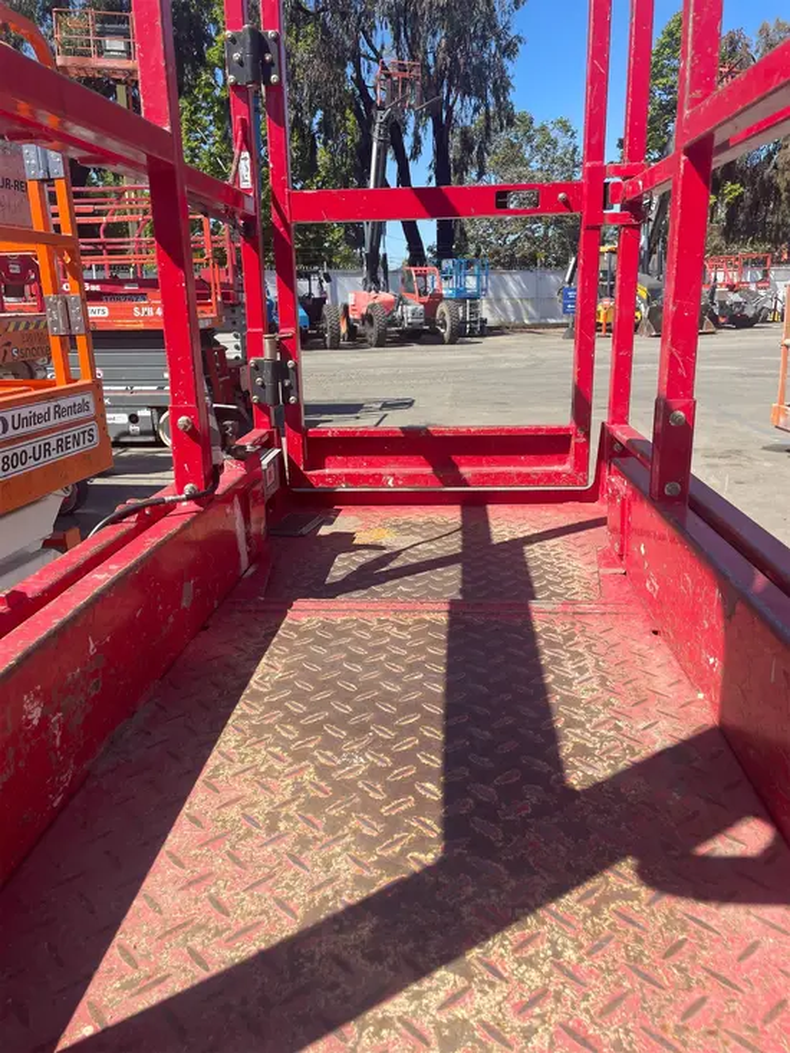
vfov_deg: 67.3
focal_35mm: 26
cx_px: 395
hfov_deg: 53.1
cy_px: 526
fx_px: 791
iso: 32
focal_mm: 4.2
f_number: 1.6
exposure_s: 1/2053
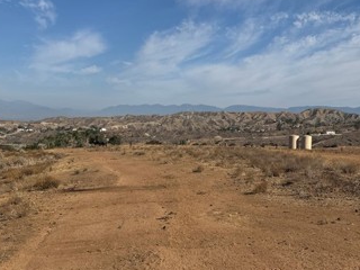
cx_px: 272
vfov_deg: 30.2
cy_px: 159
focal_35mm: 48
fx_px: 499
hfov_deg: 38.6
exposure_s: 1/7937
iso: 80
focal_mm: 6.76
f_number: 1.78
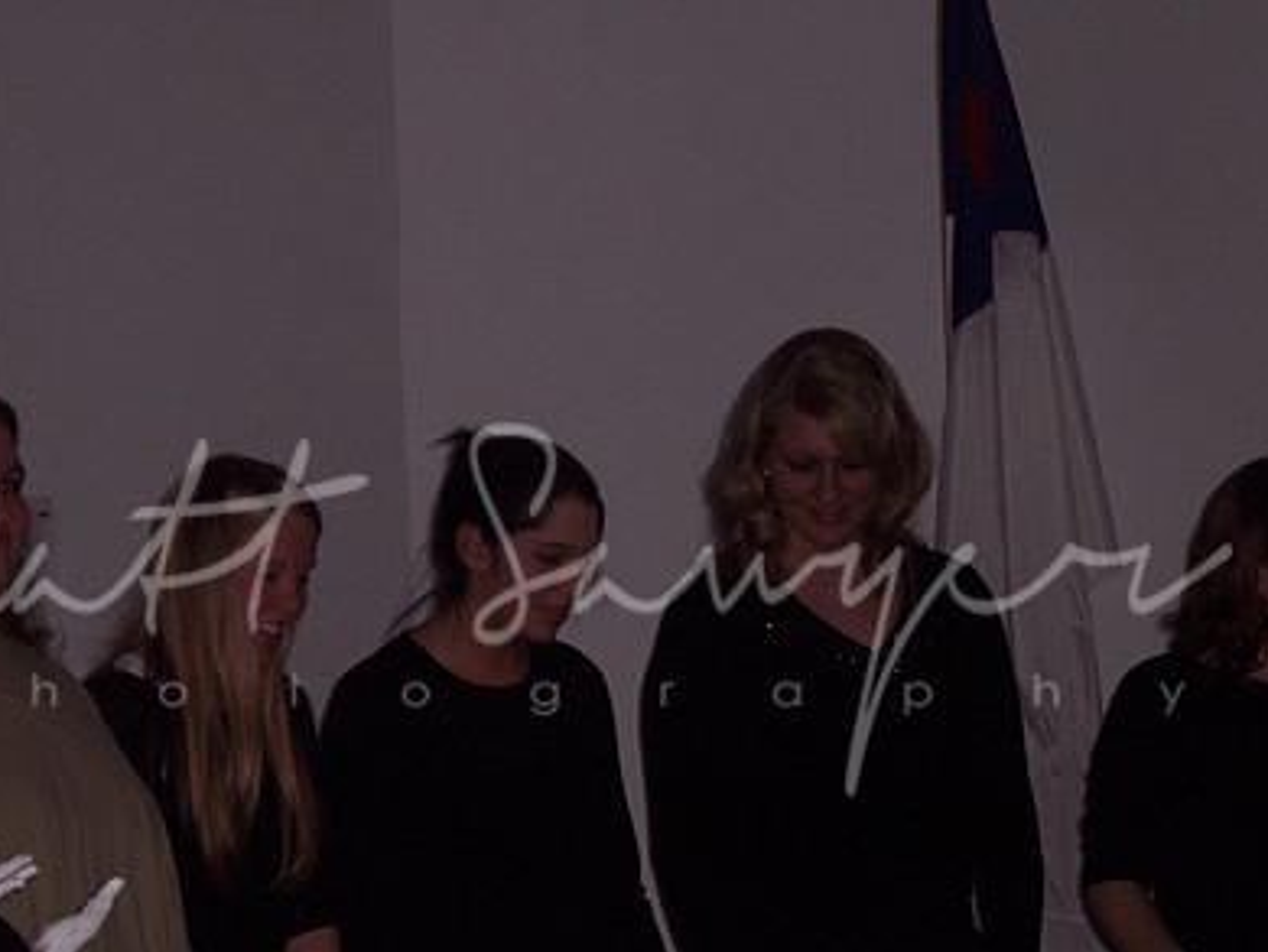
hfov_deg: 11.3
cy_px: 573
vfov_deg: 8.5
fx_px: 6378
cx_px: 458
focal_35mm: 174
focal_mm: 24
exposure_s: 1/125
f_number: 4.8
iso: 140
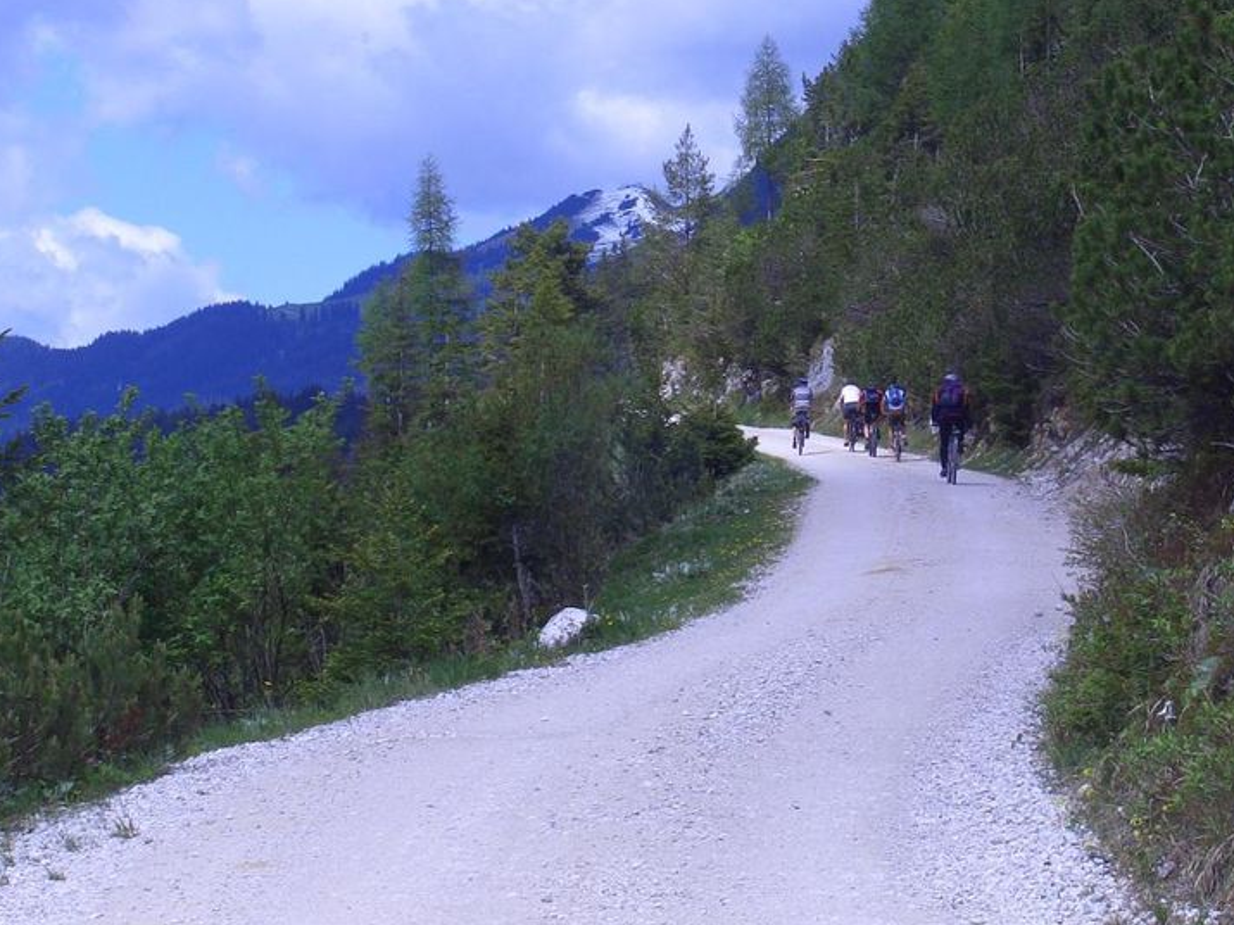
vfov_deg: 11.3
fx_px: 4669
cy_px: 425
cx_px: 623
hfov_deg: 15.1
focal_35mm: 131
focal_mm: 24
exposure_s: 1/200
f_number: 8.4
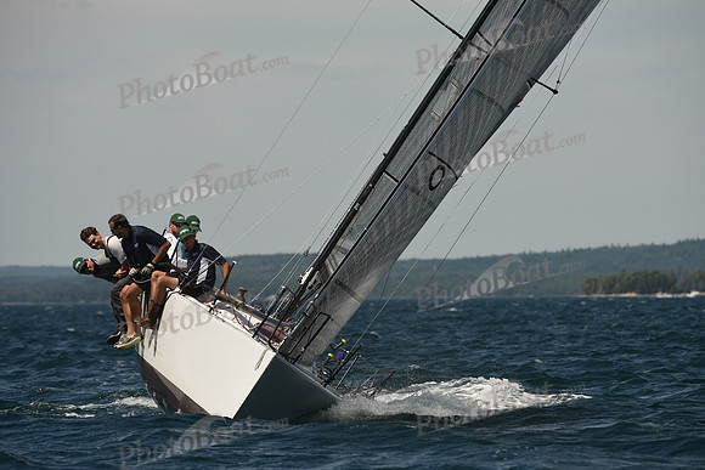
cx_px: 352
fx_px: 6855
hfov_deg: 5.9
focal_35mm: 350
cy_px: 235
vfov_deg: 3.9
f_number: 7.1
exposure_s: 1/1000
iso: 250
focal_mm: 350
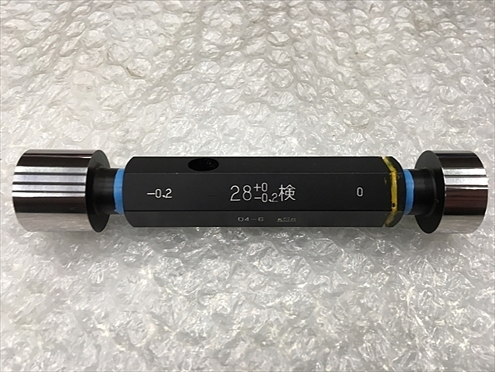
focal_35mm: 29
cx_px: 248
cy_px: 186
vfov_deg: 48.2
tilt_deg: -57.3
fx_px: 415
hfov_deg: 61.7
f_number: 2.2
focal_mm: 4.15
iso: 50
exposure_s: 1/30
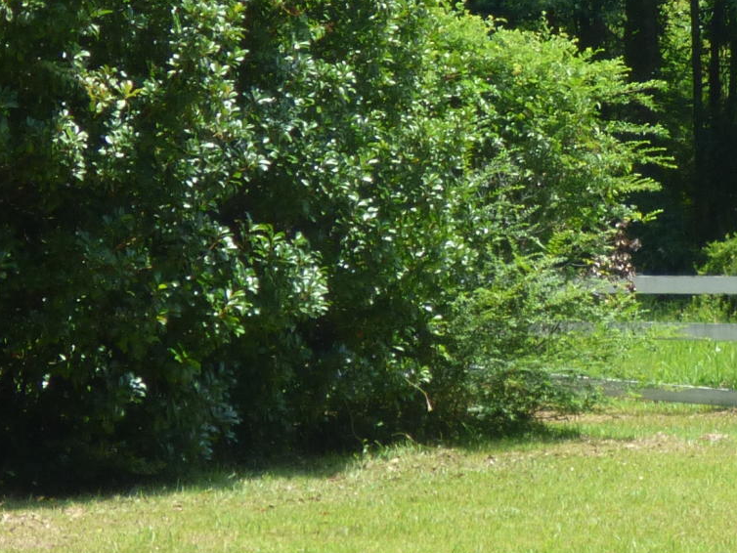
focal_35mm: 183
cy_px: 234
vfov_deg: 8.1
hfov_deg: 10.7
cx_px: 820
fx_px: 3897
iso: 100
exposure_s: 1/400
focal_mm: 8.24
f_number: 3.8
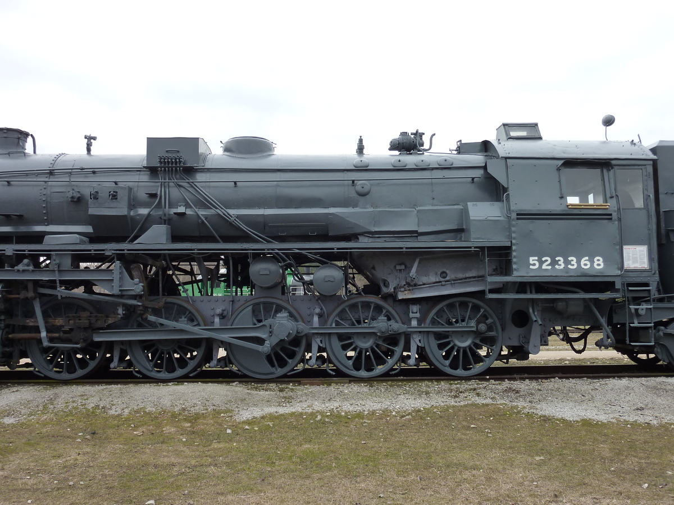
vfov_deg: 44.2
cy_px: 252
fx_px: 623
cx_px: 337
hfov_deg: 56.8
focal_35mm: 32
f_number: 4
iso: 125
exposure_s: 1/250
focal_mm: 5.3
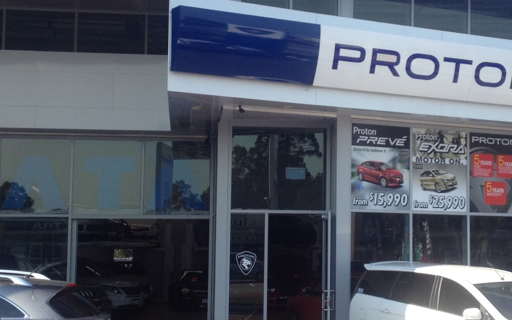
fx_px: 1130
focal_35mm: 81
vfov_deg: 16.1
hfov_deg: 25.5
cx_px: 319
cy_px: 160
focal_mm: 4.28
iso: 50
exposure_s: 1/699
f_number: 2.4
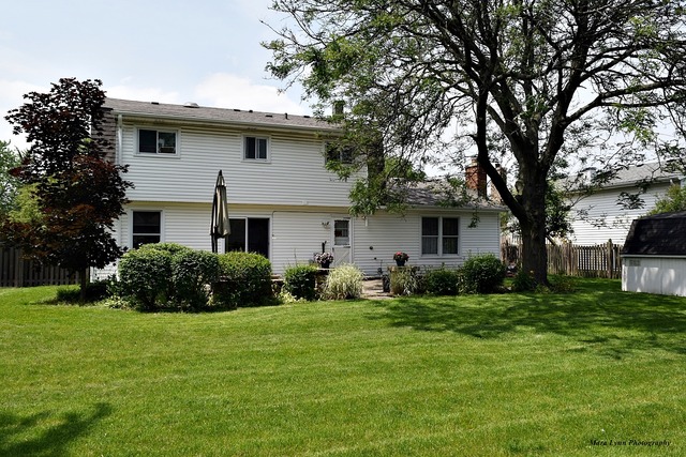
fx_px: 515
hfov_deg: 67.4
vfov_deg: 48.0
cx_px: 343
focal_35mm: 27
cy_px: 228
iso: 100
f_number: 10
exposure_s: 1/200
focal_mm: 18
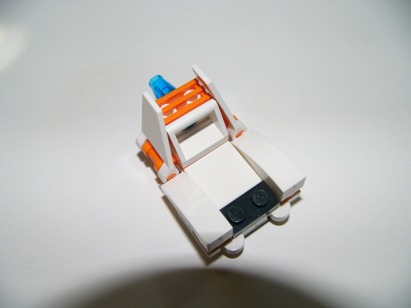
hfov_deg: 51.4
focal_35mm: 36
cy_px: 154
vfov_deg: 39.7
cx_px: 206
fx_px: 427
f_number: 2.8
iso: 50
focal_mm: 6
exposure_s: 1/60
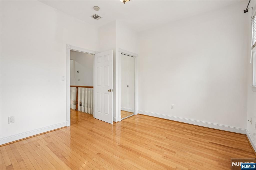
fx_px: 114
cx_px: 128
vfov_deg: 73.7
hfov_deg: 96.8
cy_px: 85
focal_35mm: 16
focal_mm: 16
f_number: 8
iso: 125
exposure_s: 1/30
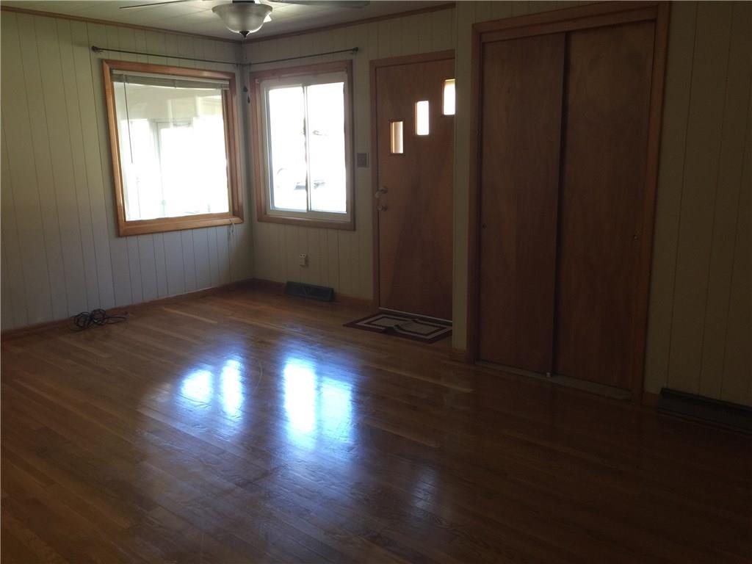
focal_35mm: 29
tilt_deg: -11.0
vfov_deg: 48.2
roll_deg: +0.5
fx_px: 630
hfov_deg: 61.7
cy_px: 282
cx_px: 376
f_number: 2.2
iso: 50
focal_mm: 4.15
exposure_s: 1/30
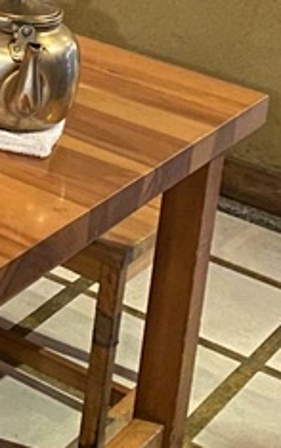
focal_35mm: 120
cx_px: -451
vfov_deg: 15.9
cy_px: -238
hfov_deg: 9.4
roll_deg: -2.6
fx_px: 1469
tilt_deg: -11.4
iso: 400
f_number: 1.8
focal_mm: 4.25
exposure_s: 1/60
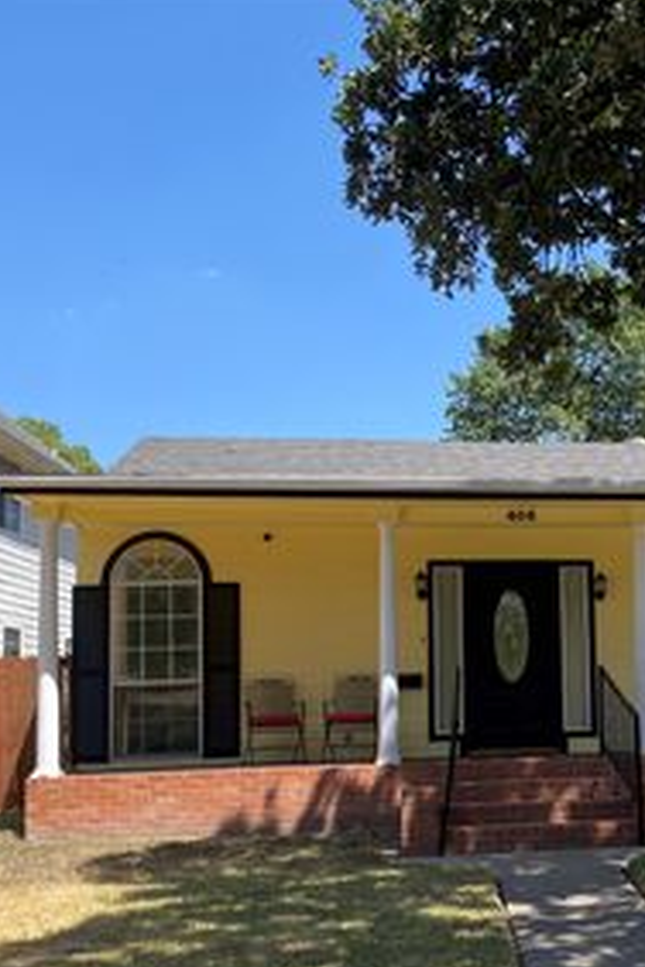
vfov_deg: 40.7
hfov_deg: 26.7
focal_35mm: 48
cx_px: 628
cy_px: 622
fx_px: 1290
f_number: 1.8
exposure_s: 1/1678
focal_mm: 4.25
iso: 32
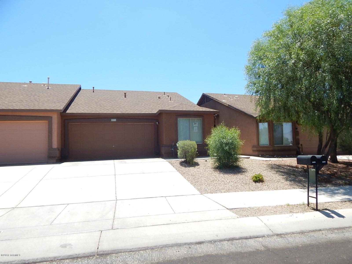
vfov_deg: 61.1
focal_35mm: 22
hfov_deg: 76.4
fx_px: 224
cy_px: 132
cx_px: 176
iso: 125
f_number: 3
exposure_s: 1/1250
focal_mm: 4
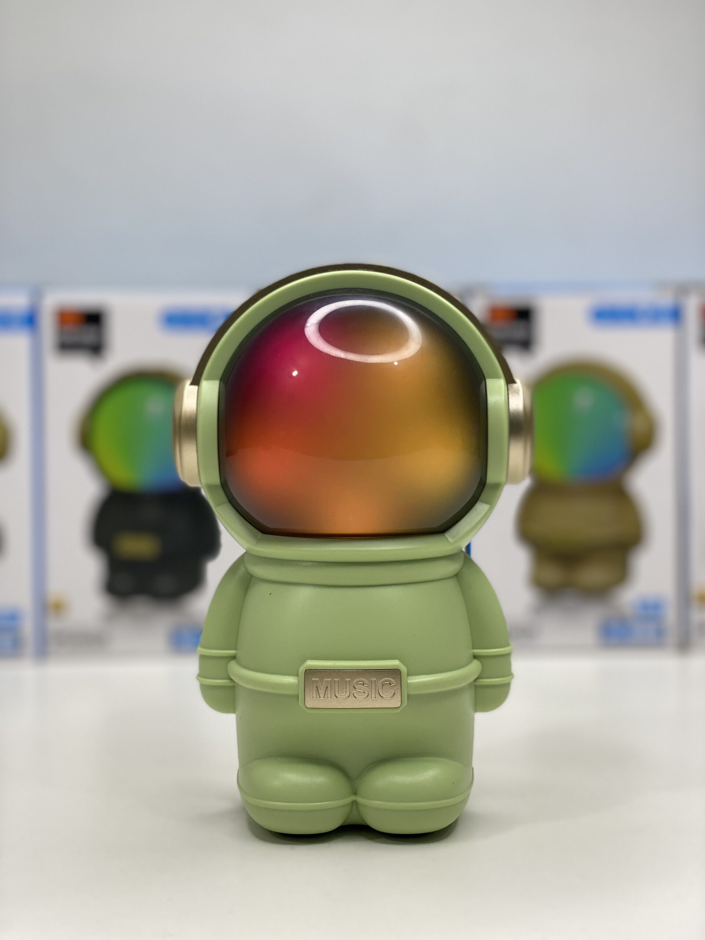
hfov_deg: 28.0
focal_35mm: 52
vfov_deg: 36.8
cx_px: 352
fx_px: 1412
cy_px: 470
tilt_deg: -0.4
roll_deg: +0.3
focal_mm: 6
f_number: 2
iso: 64
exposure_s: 1/100
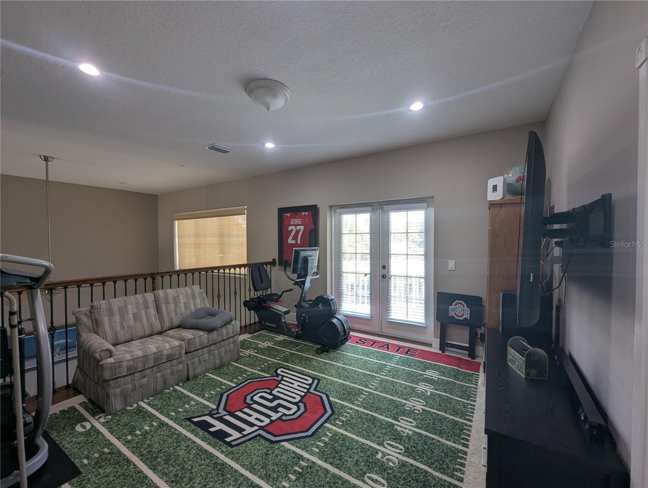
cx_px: 324
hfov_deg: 106.1
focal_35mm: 13
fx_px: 244
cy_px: 244
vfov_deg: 90.1
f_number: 2.2
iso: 50
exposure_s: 1/30.8
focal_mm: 1.95
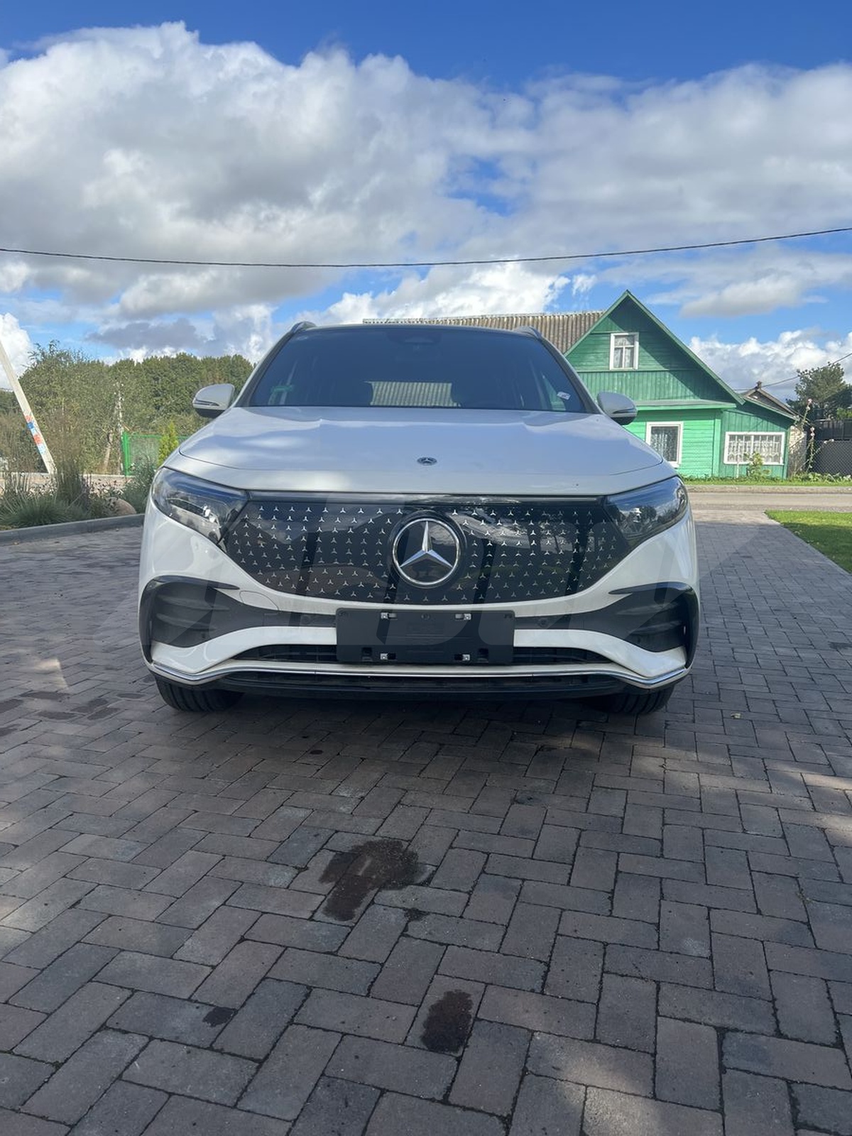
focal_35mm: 26
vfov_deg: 67.3
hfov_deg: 53.1
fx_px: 853
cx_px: 426
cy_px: 568
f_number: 1.5
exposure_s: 1/3571
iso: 50
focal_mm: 5.7
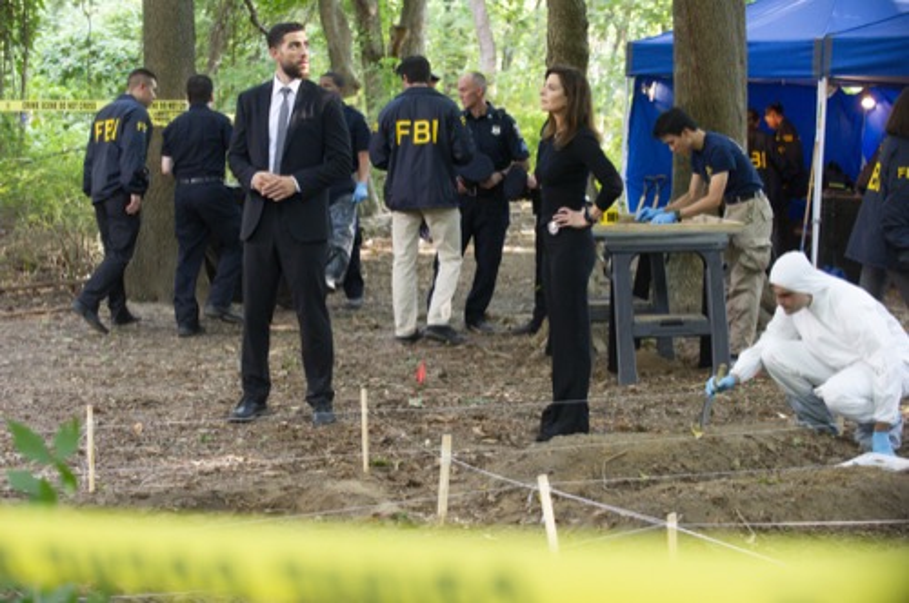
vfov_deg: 17.0
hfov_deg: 25.4
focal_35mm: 80
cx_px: 454
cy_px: 302
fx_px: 2017
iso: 3200
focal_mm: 80
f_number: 6.3
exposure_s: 1/250
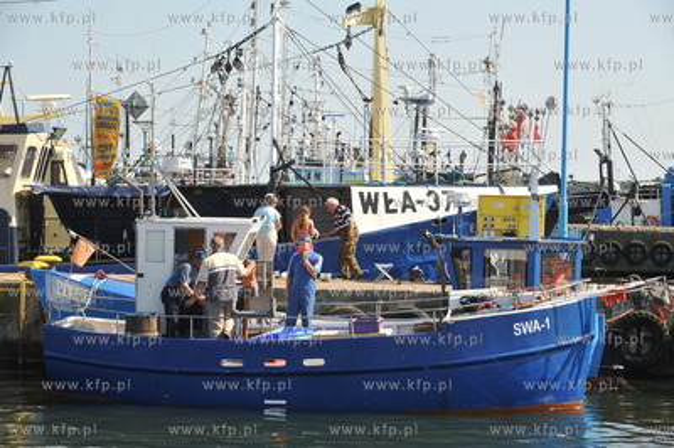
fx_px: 2170
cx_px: 337
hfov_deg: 17.7
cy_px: 224
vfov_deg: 11.8
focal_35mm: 116
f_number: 9
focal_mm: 116
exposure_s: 1/250
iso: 200
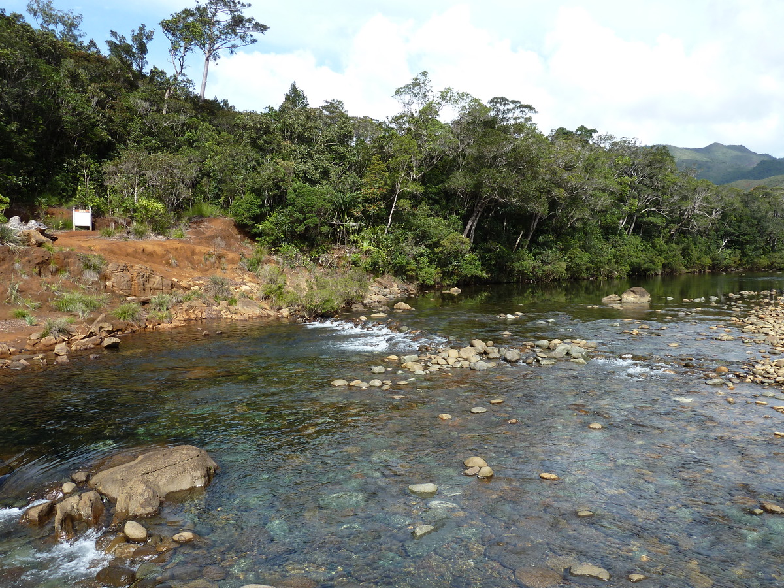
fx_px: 566
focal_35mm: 25
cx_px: 392
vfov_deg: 54.9
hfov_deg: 69.4
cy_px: 294
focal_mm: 4.1
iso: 80
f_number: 4
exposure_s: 1/320
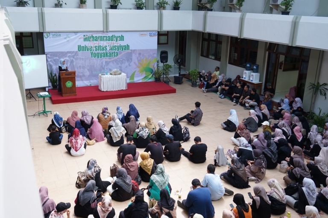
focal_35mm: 34
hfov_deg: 55.8
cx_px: 164
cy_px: 109
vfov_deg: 38.9
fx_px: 310
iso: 800
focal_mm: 34
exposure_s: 1/160
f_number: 4
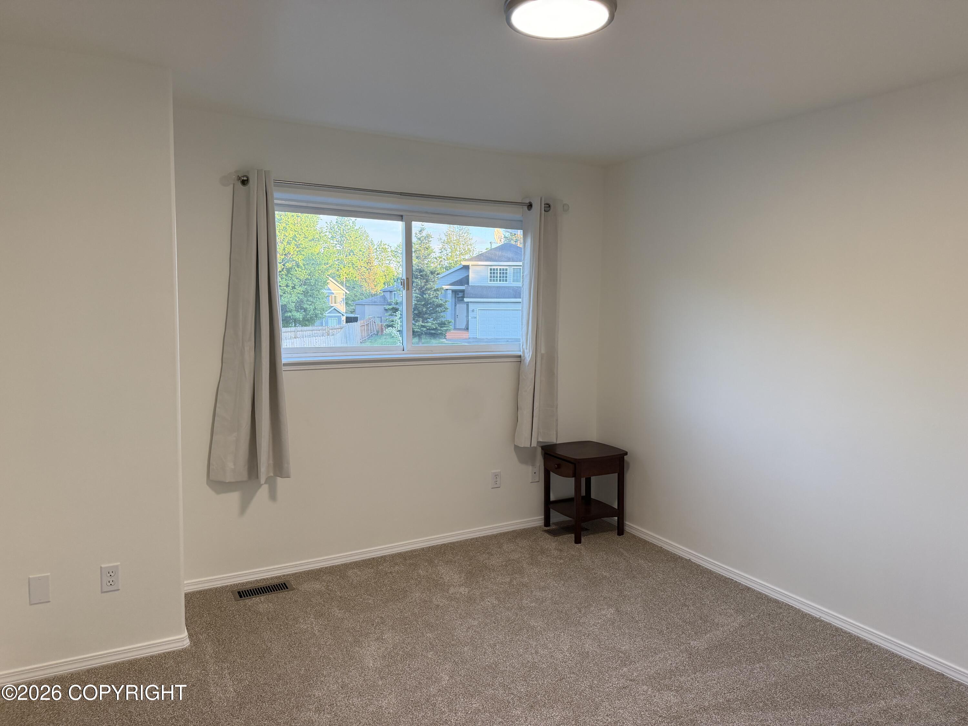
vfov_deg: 56.8
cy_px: 363
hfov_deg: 71.6
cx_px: 484
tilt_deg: -5.8
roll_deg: -0.8
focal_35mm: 24
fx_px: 671
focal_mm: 6.76
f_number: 1.78
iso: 200
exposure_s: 1/165
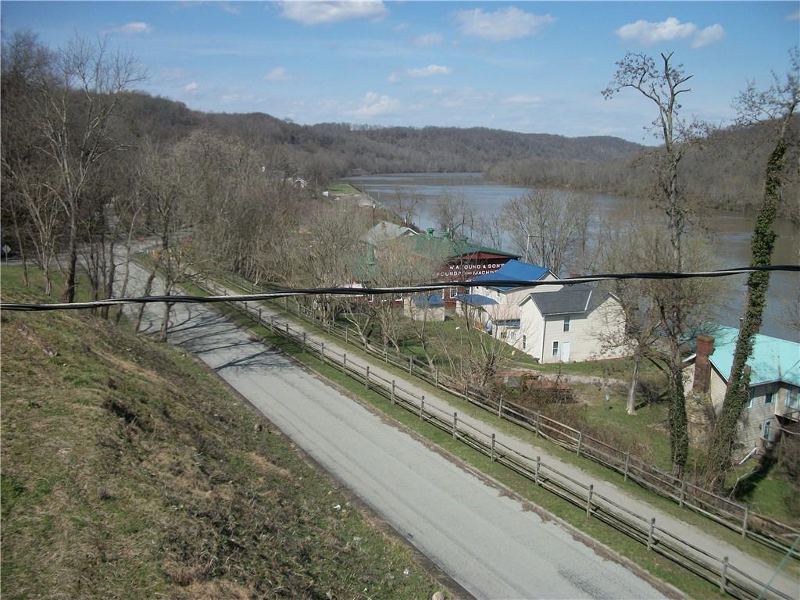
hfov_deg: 56.8
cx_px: 400
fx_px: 740
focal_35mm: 32
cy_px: 300
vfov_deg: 44.2
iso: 80
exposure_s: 1/250
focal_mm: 5.7
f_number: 8.8
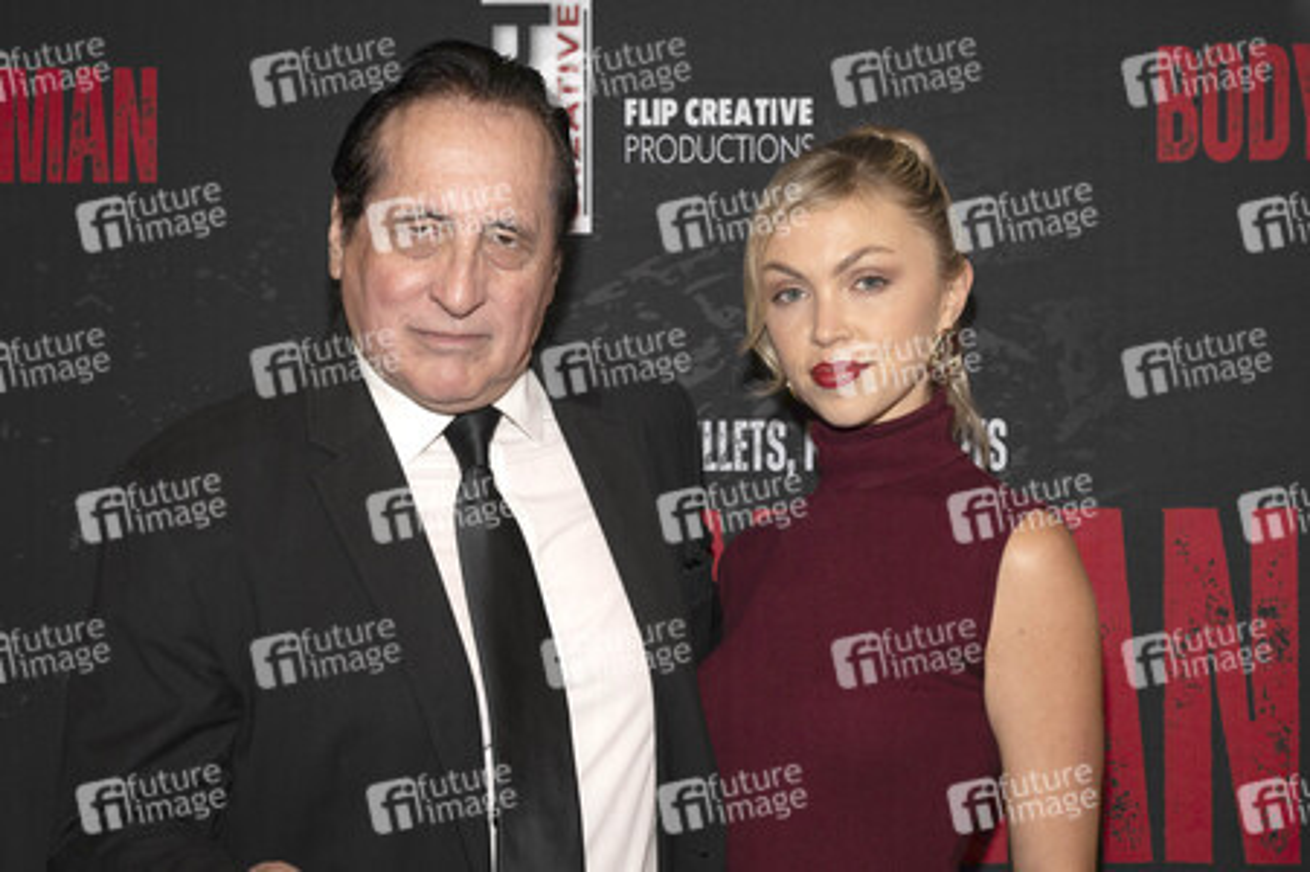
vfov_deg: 25.0
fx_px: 1964
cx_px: 655
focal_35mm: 54
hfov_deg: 36.9
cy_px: 436
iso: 800
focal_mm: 54
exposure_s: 1/200
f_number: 5.6
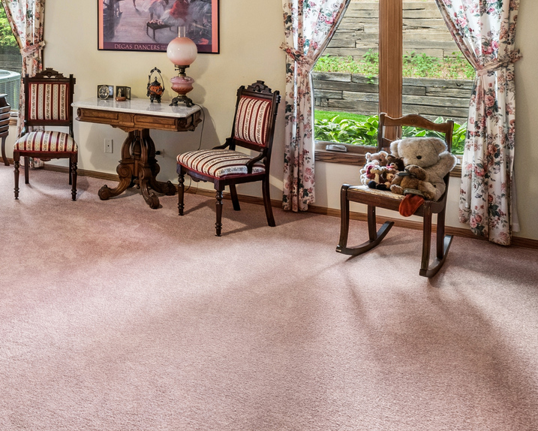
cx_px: 55
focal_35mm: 36
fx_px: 573
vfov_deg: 37.8
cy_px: 26
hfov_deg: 45.6
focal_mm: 17
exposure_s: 1/6
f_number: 8
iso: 200
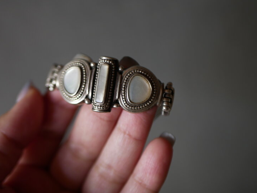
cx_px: 115
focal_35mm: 59
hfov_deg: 32.7
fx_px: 438
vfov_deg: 24.8
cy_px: 84
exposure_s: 1/125
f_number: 2
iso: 200
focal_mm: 25
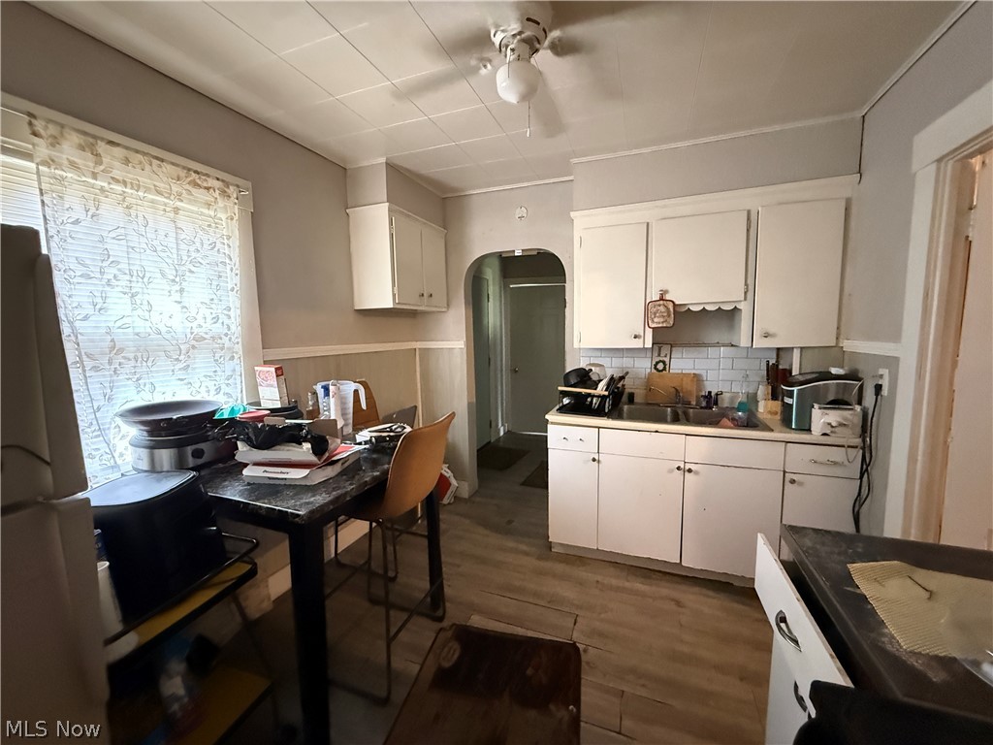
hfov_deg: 102.1
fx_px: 402
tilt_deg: -5.8
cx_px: 496
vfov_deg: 85.7
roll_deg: +1.1
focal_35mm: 14
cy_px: 372
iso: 1600
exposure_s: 1/47
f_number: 2.2
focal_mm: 2.22
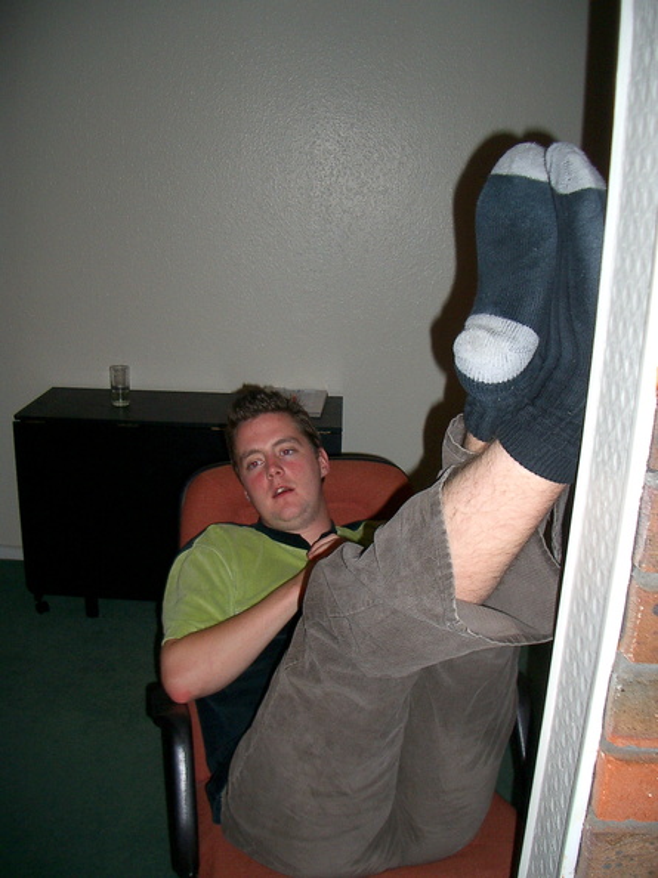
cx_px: 329
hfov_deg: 40.7
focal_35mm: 35
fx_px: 888
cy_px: 439
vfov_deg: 52.6
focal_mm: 5.8
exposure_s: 1/40
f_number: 2.6
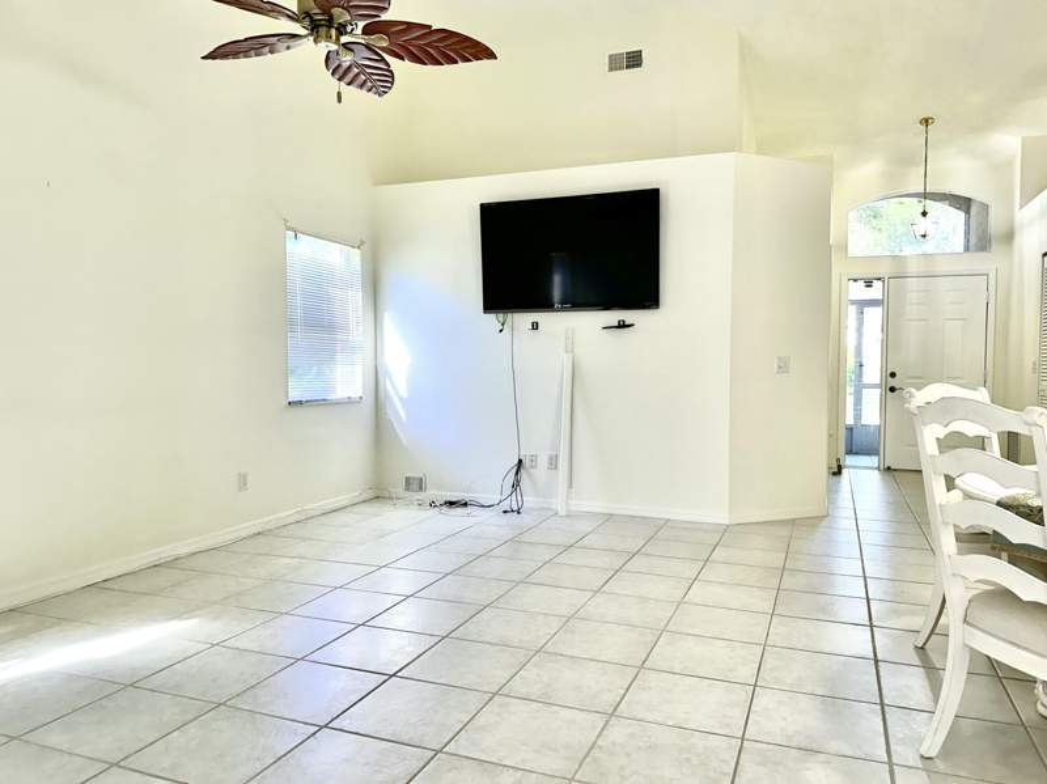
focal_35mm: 24
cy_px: 392
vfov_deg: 56.8
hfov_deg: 71.6
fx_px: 725
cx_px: 524
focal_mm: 6.86
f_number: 1.78
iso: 125
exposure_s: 1/120
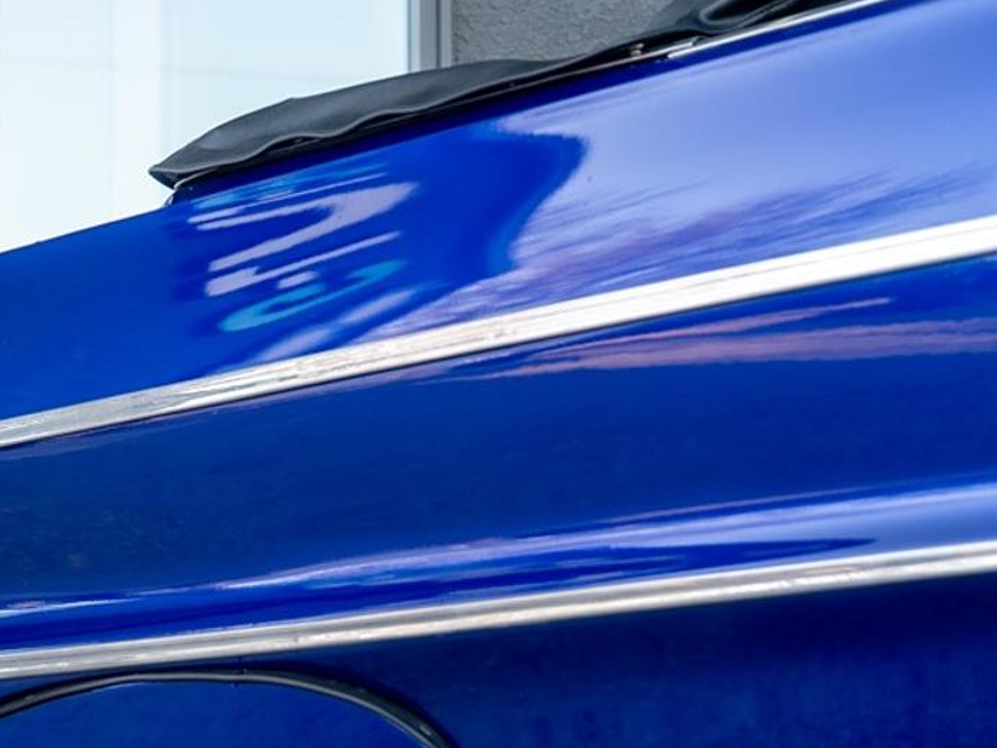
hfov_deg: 16.0
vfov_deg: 12.1
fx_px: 3513
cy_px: 555
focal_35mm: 122
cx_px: 179
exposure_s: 1/125
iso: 250
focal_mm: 48
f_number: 4
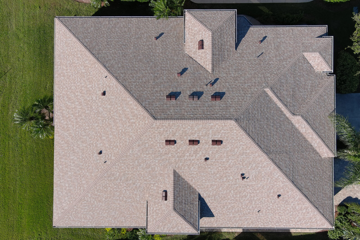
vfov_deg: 45.0
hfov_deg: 63.7
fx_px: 290
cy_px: 120
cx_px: 180
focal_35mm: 29
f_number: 2.8
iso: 100
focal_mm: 10.57
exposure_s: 1/1000
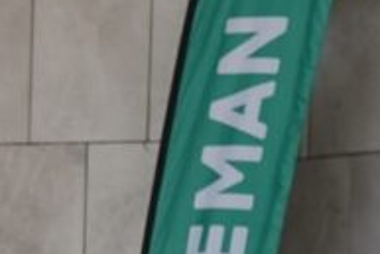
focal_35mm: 217
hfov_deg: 8.9
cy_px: 557
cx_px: -396
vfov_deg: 6.1
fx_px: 2292
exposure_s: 1/160
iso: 400
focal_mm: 41
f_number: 6.3
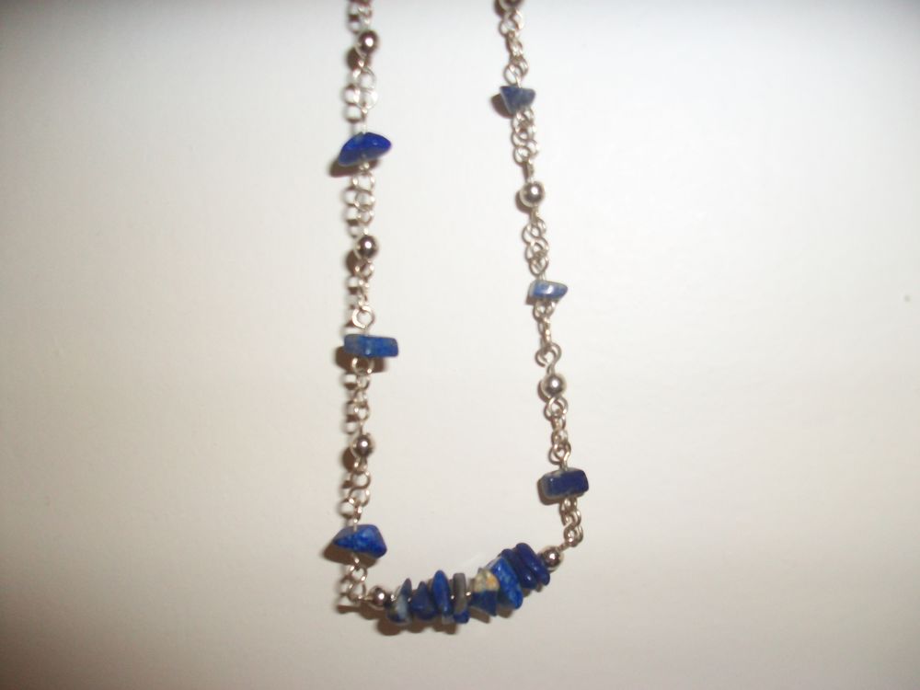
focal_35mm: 34
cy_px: 345
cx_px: 460
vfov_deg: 41.8
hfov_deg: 54.0
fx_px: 904
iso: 120
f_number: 2.8
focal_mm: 5.7
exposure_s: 1/60
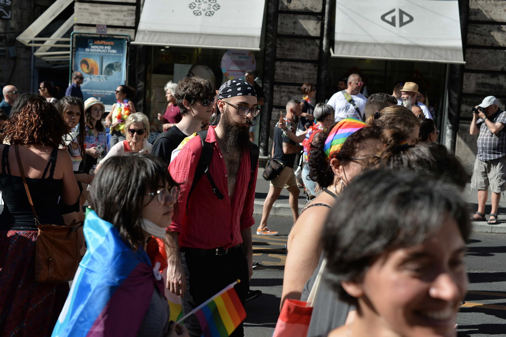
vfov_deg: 27.0
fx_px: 702
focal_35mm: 50
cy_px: 168
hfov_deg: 39.6
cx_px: 253
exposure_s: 1/500
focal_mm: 50
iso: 100
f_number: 5.6
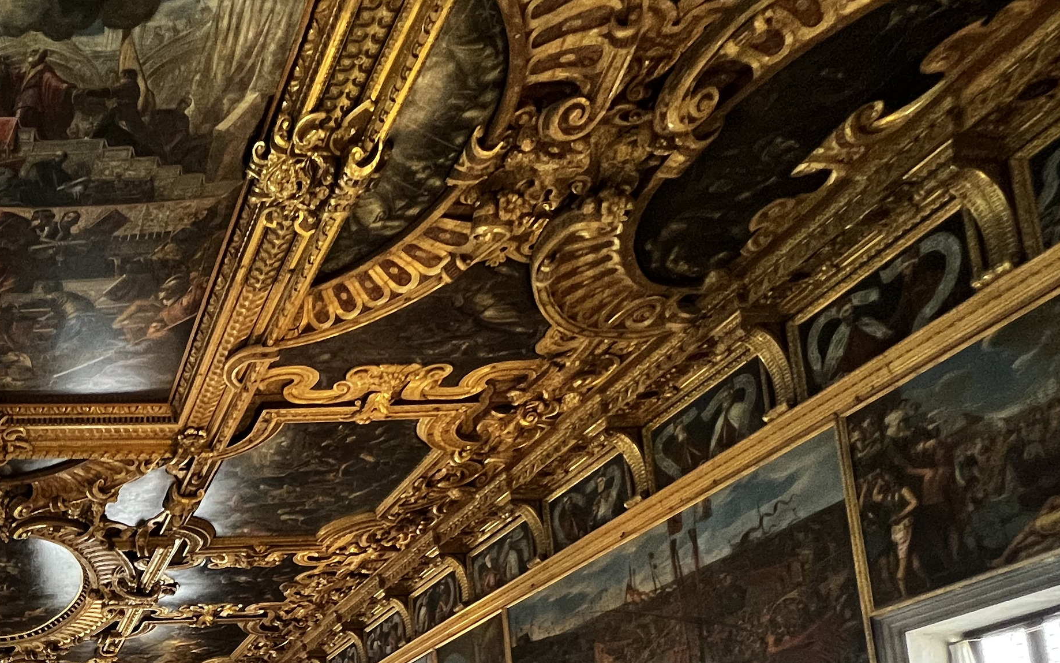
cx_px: -7
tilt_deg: +7.5
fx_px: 867
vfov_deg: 33.9
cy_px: 792
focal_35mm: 30
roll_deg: +0.5
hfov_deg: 50.5
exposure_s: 1/50
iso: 250
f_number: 1.8
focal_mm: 1.57
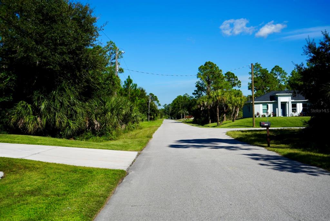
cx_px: 165
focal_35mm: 42
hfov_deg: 46.4
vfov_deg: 31.9
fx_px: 385
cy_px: 110
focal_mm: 42
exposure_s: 1/1000
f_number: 5
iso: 100
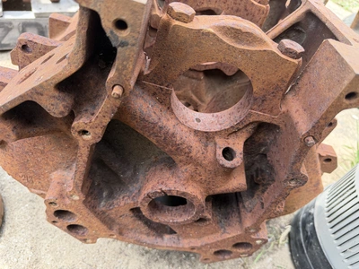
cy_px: 134
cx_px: 180
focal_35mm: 24
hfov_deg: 71.6
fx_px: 249
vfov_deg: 56.8
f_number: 1.78
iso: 100
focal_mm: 6.76
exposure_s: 1/186
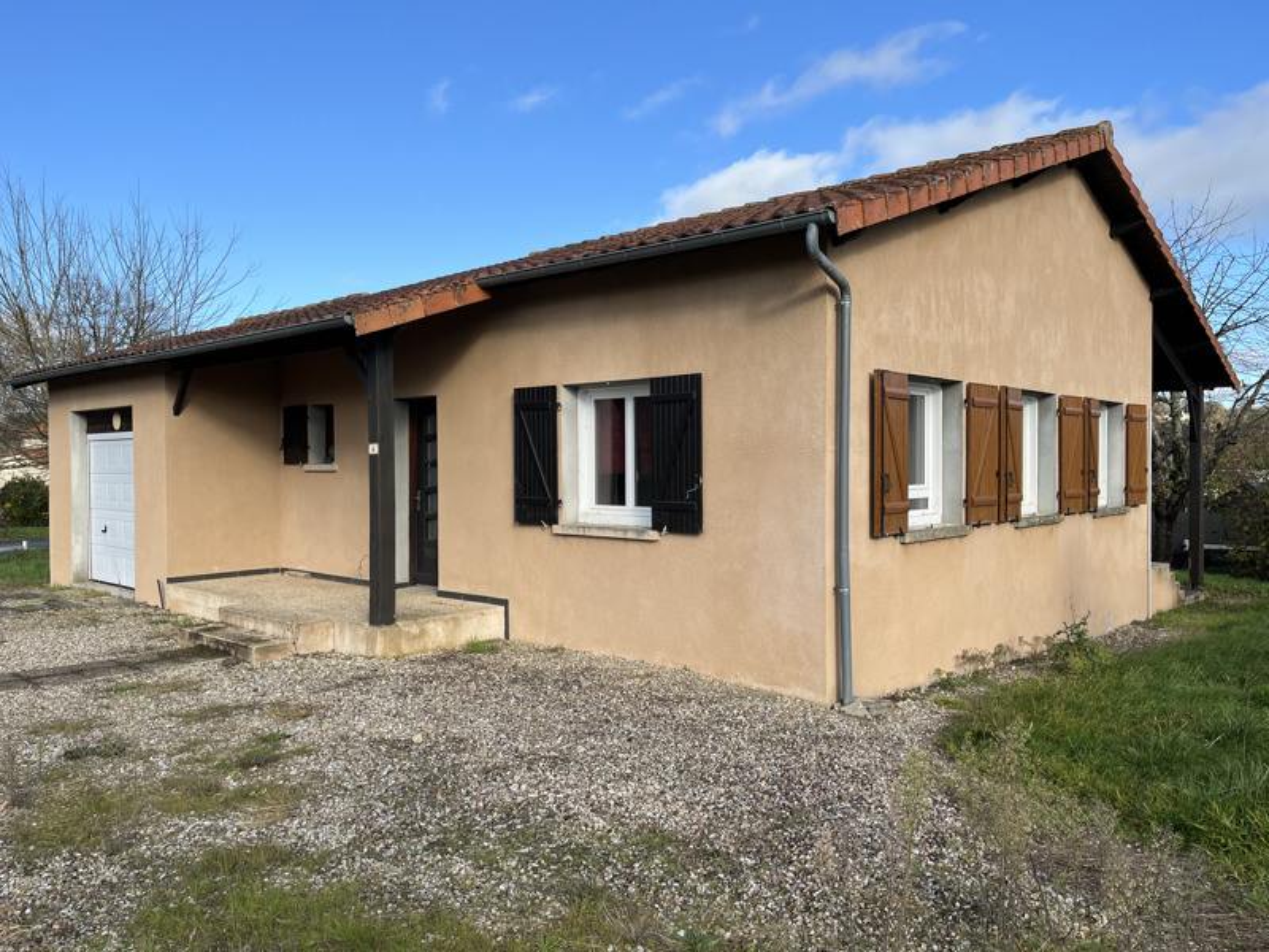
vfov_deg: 53.1
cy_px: 476
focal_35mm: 26
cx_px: 634
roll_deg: -0.5
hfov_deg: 67.3
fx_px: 953
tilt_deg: -2.1
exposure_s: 1/2410
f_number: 1.6
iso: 50
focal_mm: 5.1
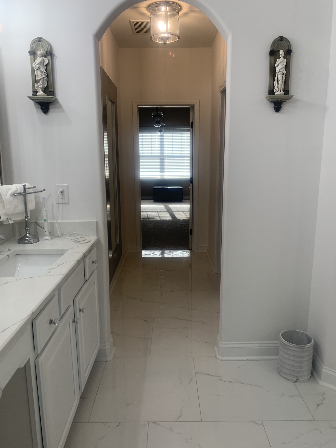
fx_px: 336
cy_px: 224
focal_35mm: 26
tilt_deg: -11.0
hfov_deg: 53.1
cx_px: 168
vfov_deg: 67.3
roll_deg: +0.8
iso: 64
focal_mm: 4.25
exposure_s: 1/120
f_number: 1.8
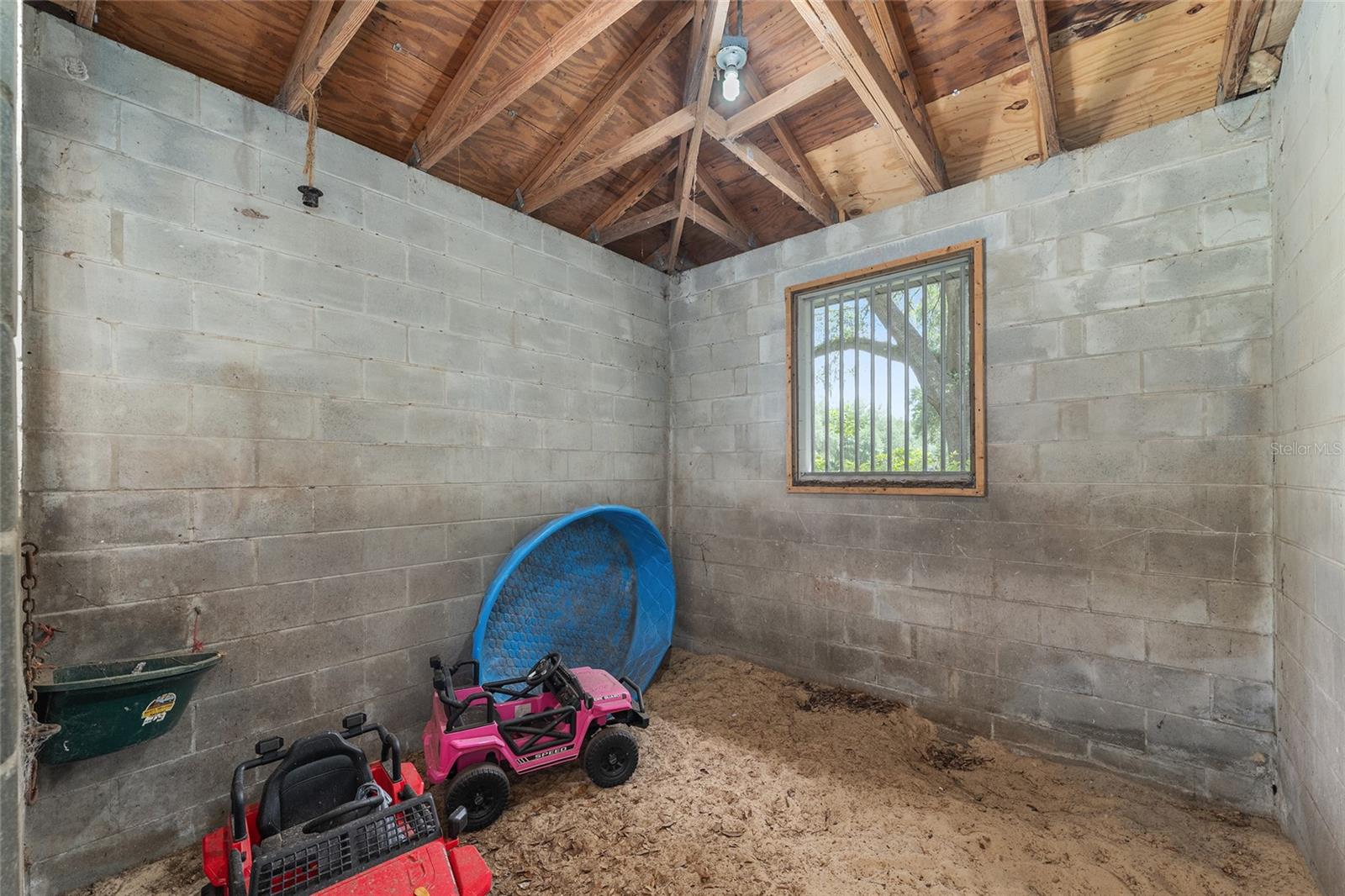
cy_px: 448
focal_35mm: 14
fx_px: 523
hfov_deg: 104.3
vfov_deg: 81.2
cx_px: 672
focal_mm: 14
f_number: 8
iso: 800
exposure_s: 1/3
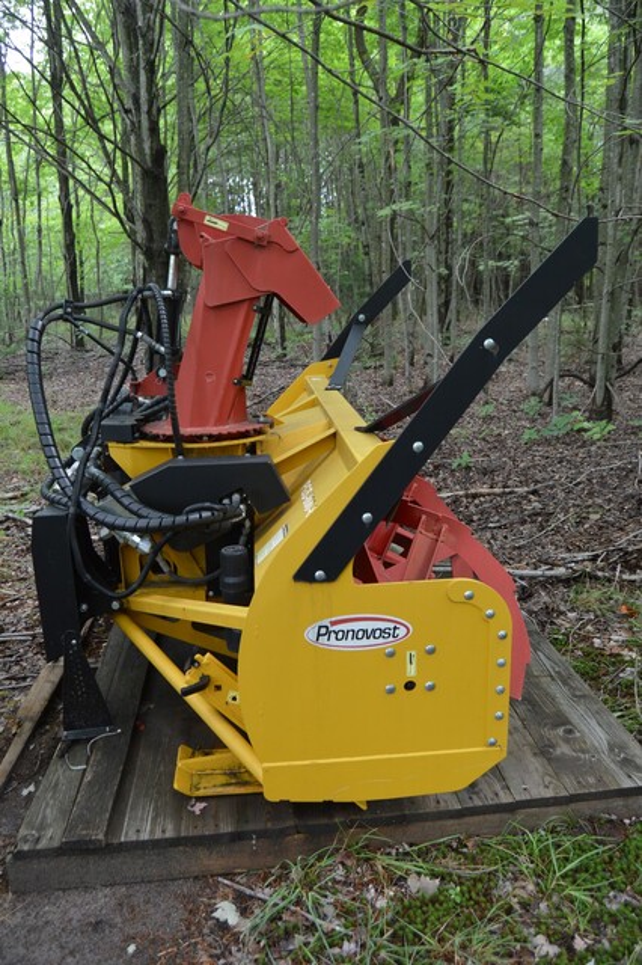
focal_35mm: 27
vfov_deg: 67.4
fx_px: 723
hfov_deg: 47.9
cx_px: 321
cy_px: 482
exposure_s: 1/80
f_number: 4.5
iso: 400
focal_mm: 18
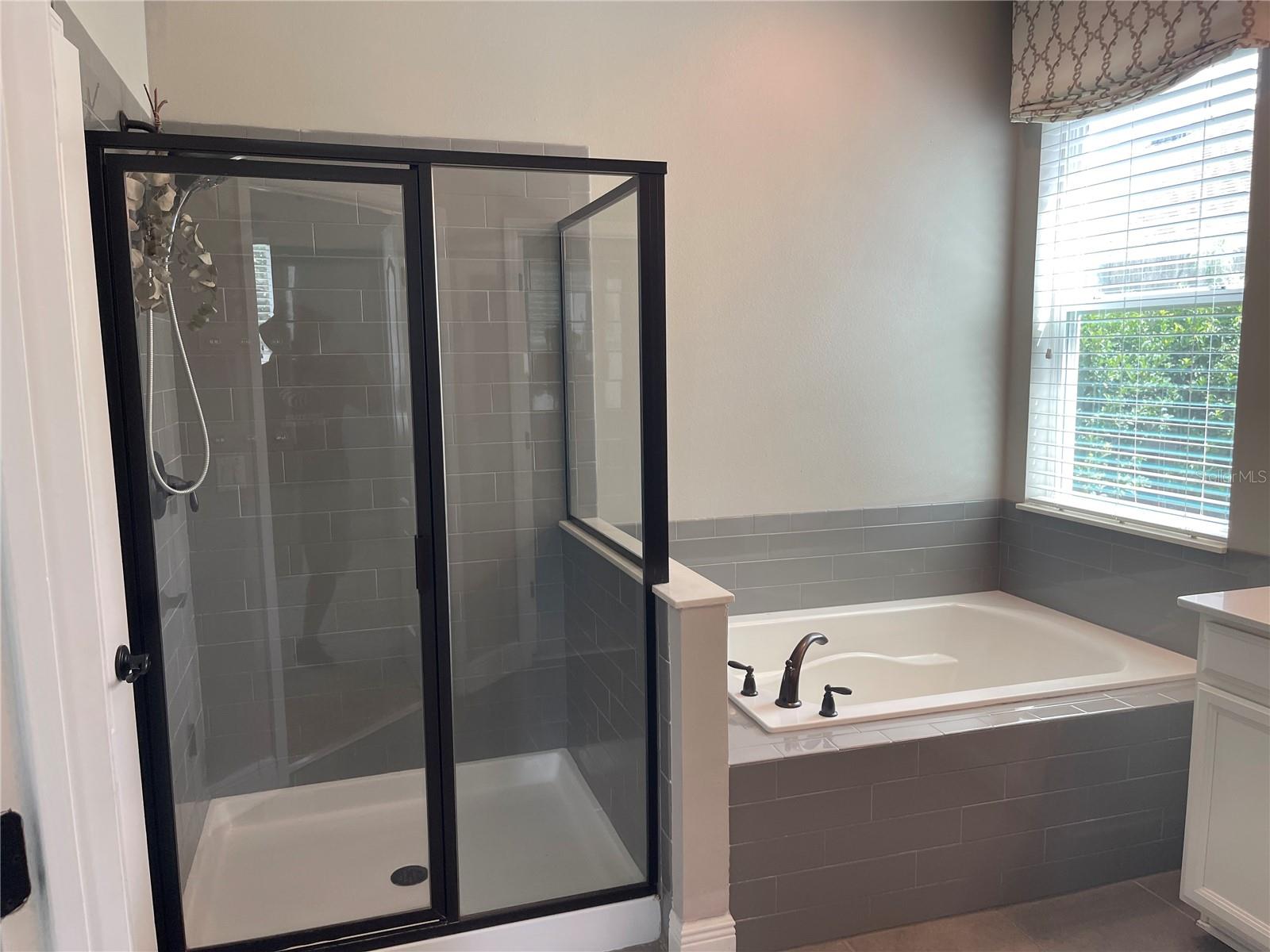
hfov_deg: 69.4
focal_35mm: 25
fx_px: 917
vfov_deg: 54.9
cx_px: 635
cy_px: 476
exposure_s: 1/120
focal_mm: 5.1
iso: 100
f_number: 1.6
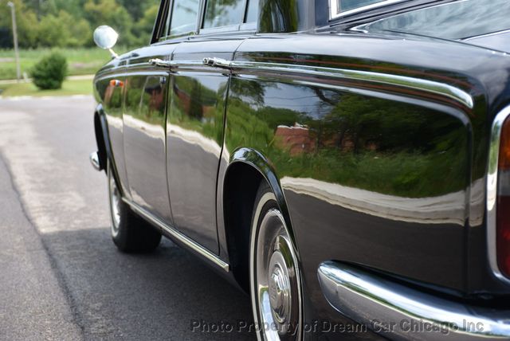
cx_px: 255
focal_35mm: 90
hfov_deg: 22.6
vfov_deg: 15.2
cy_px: 170
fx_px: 1276
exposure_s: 1/250
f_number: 5.6
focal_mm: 60
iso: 100
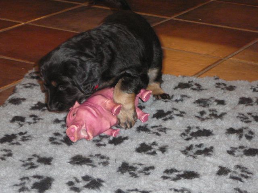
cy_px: 96
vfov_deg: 14.1
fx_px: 783
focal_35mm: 105
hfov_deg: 18.7
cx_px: 129
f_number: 3.9
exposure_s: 1/30
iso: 400
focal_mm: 15.6
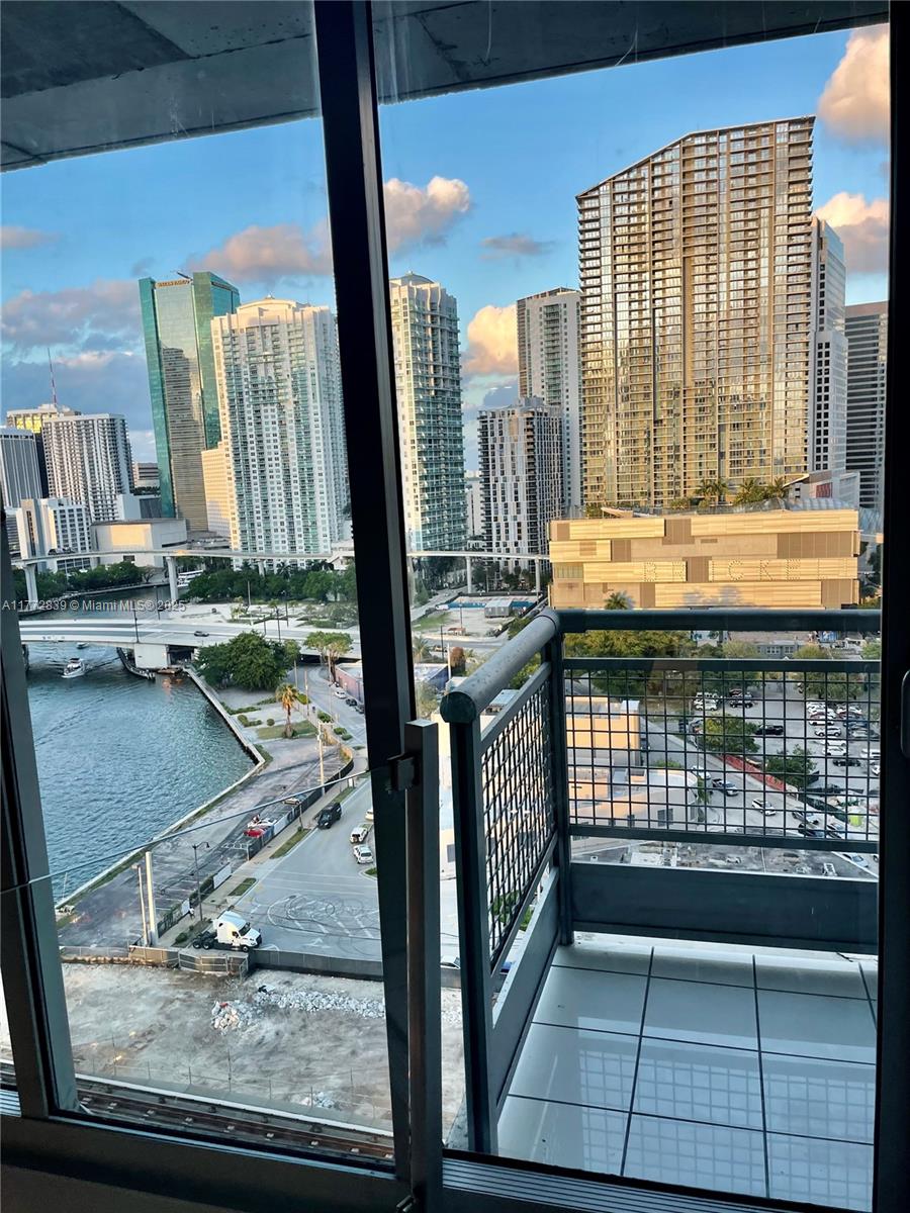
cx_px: 455
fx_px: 911
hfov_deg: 53.1
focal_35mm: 26
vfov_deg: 67.3
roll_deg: +2.2
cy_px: 606
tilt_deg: -8.7
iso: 32
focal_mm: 4.2
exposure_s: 1/202
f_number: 1.6
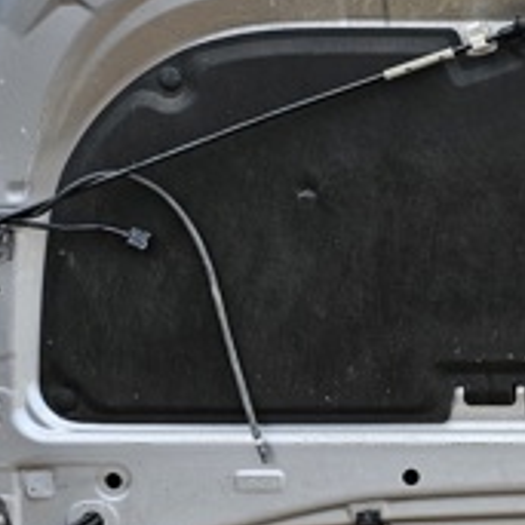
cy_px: 252
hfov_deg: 21.1
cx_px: 636
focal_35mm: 76
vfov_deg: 22.8
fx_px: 1304
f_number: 1.7
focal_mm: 6.3
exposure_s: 1/120
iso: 50
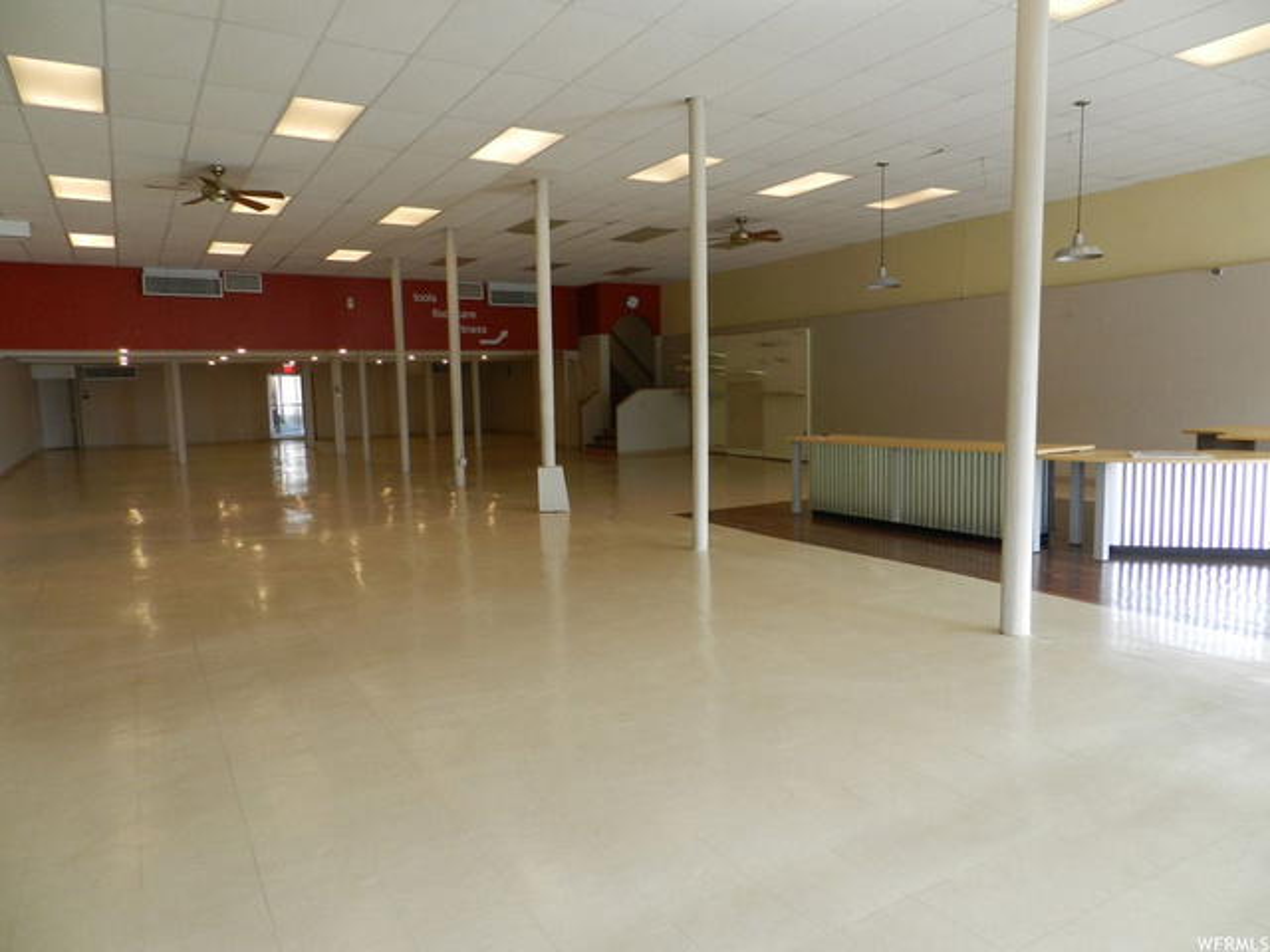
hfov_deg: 73.9
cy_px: 476
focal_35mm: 23
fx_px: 844
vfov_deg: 58.9
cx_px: 635
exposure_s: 1/60
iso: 160
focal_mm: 4
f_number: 3.4
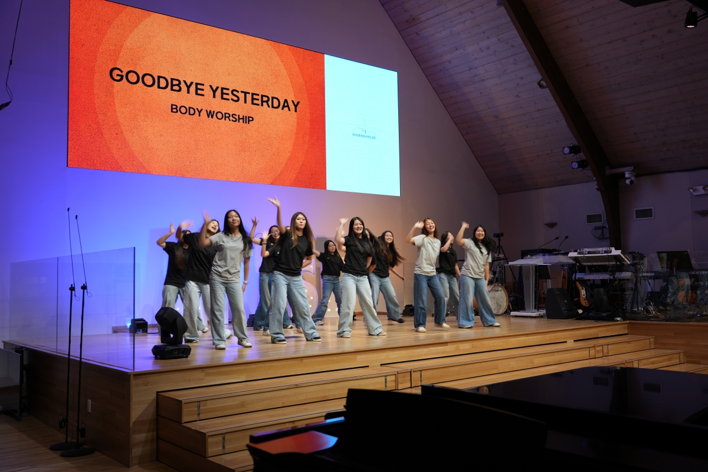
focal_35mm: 33
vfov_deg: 40.0
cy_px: 236
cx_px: 354
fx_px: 649
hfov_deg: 57.2
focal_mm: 33
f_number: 4
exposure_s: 1/40
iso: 160
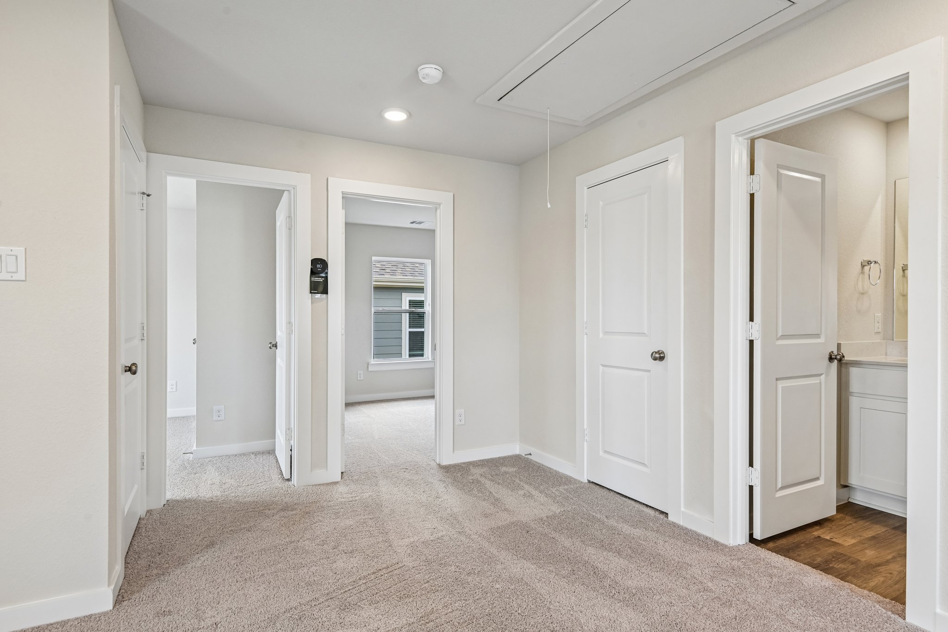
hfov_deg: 86.9
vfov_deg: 64.5
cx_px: 474
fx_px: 500
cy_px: 316
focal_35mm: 19
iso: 400
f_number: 8
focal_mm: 19
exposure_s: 1/50
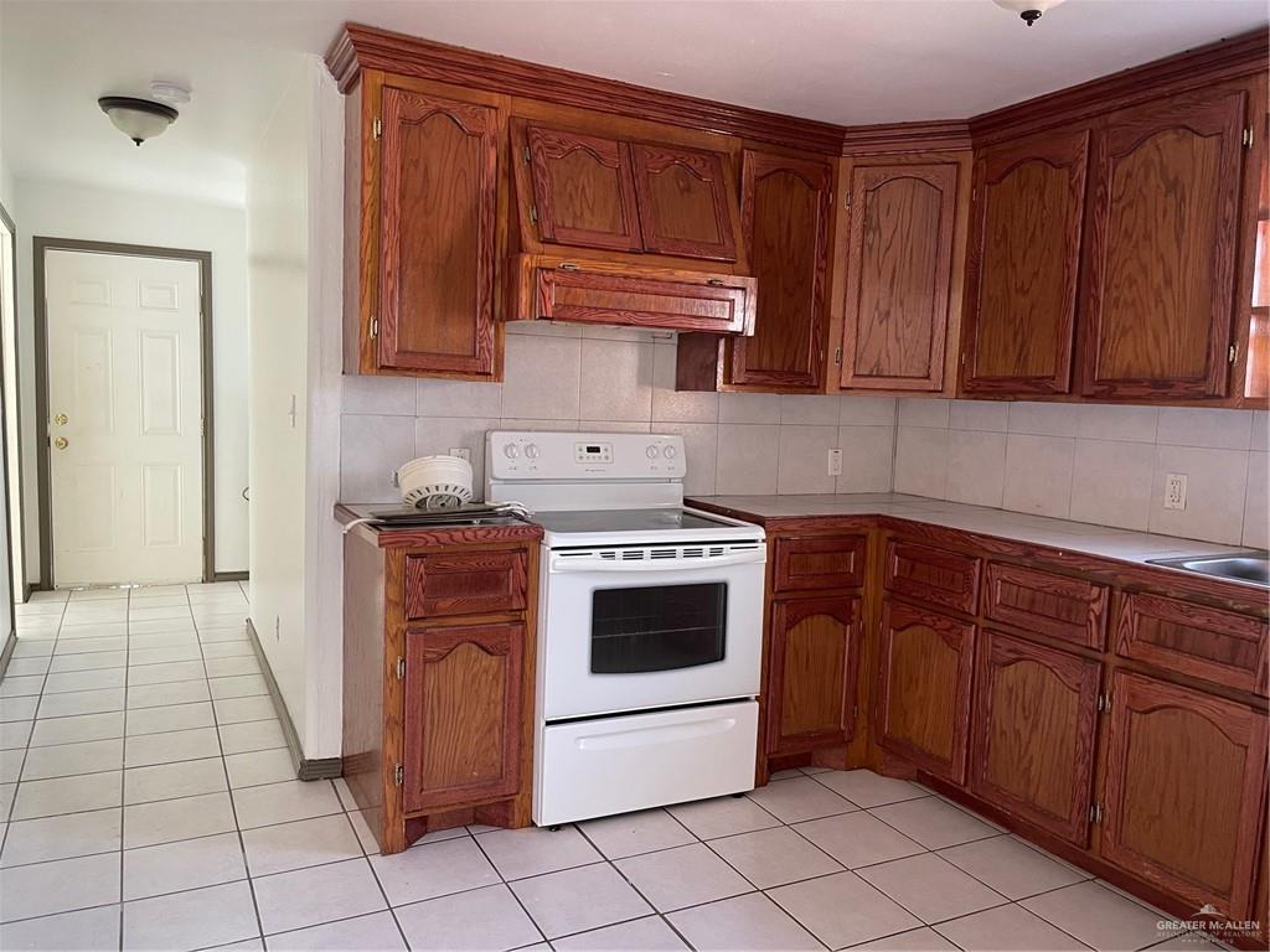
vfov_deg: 53.1
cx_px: 635
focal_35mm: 26
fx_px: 954
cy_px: 476
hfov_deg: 67.3
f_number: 1.6
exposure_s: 1/60
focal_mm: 5.1
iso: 250
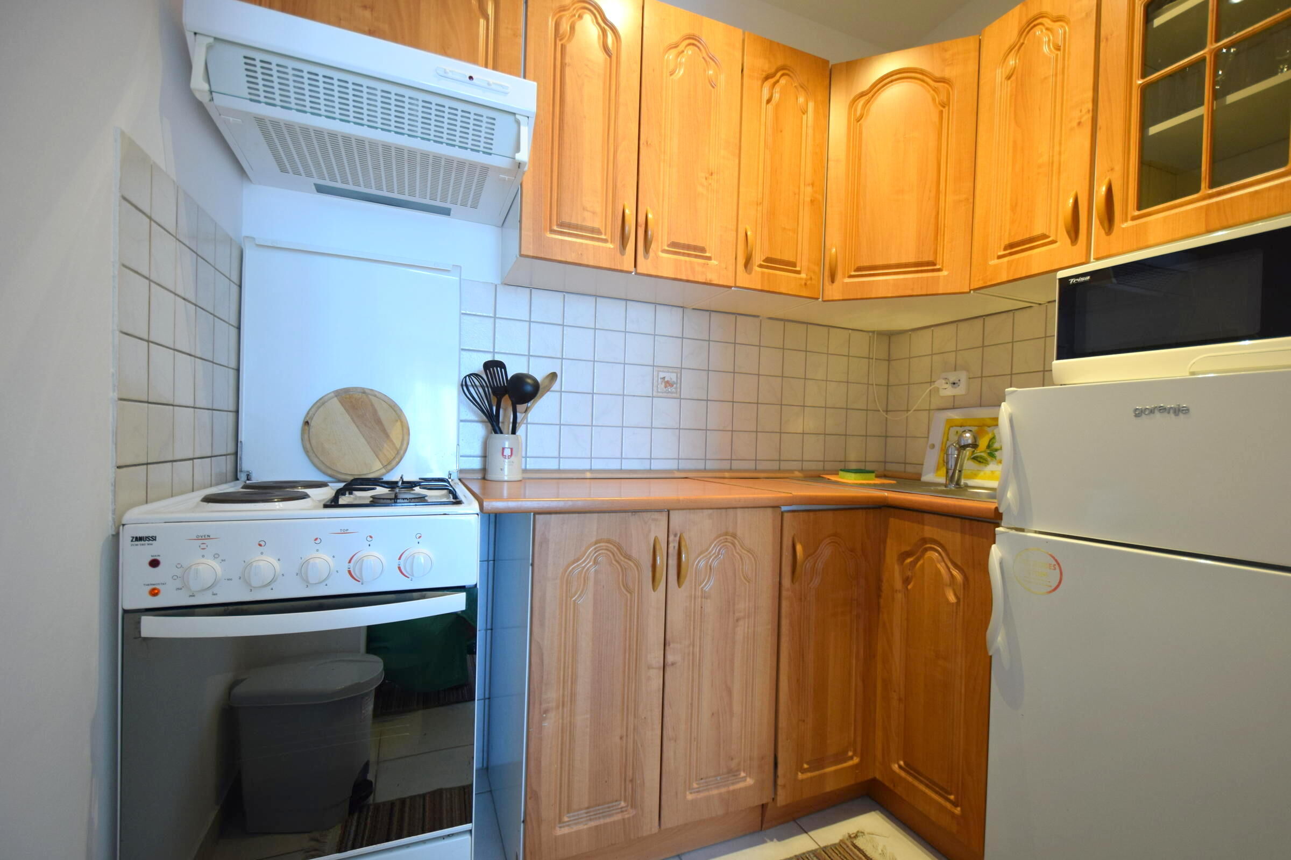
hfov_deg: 100.4
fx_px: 538
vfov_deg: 77.3
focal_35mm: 15
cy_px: 430
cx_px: 646
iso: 800
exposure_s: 1/60
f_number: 4
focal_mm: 10
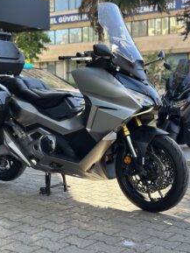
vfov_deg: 31.1
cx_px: 75
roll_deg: -0.6
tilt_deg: -0.1
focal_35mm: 62
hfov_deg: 23.6
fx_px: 453
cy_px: 108
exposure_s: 1/574
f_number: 1.78
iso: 80
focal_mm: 6.86
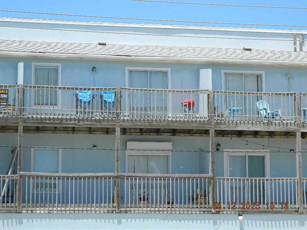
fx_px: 913
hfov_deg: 19.1
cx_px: 154
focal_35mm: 103
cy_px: 115
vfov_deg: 14.4
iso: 110
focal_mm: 18.6
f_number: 4.5
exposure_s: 1/500
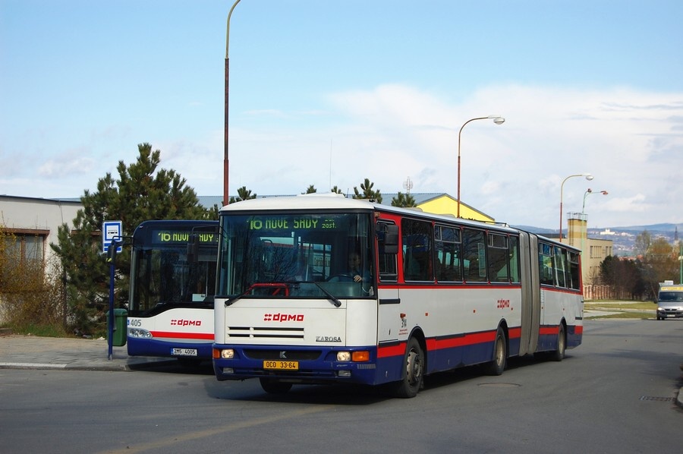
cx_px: 342
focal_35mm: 72
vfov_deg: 18.9
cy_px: 227
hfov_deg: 28.1
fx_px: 1364
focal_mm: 48
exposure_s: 1/1000
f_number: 5.6
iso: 250
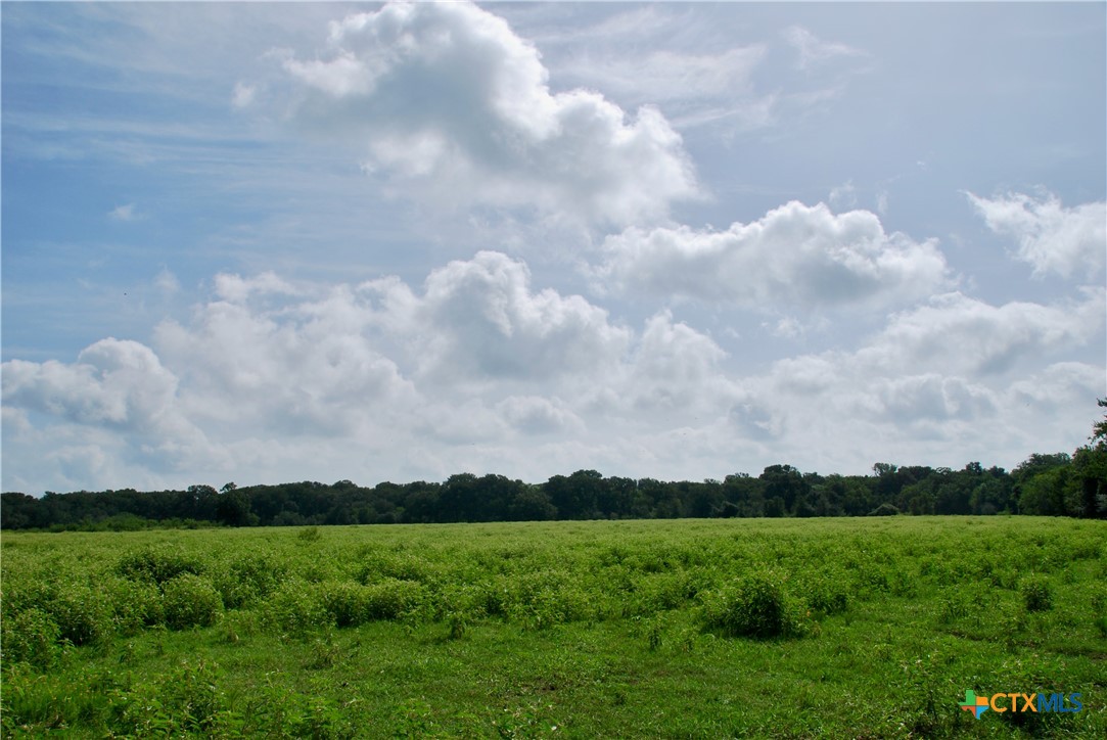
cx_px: 554
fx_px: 1016
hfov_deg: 57.2
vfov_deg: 40.0
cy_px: 370
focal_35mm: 33
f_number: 10
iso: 100
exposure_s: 1/400
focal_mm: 22
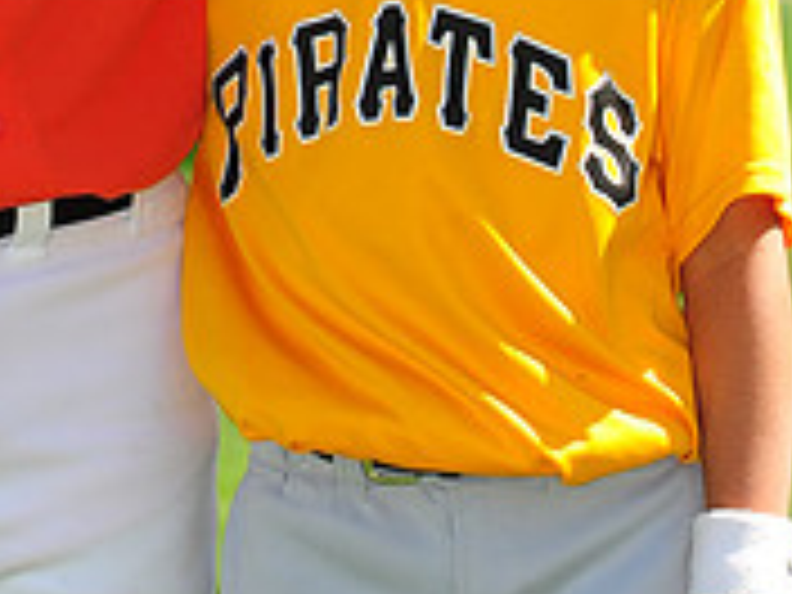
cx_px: 180
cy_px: -166
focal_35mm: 427
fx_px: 9770
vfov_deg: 3.5
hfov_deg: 4.6
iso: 200
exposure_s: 1/400
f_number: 6.3
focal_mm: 135
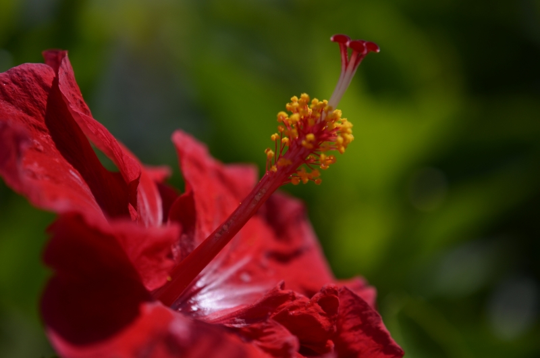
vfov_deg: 10.7
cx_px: 270
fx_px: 1909
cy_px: 179
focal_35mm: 128
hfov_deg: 16.1
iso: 200
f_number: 4
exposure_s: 1/3200
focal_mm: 85
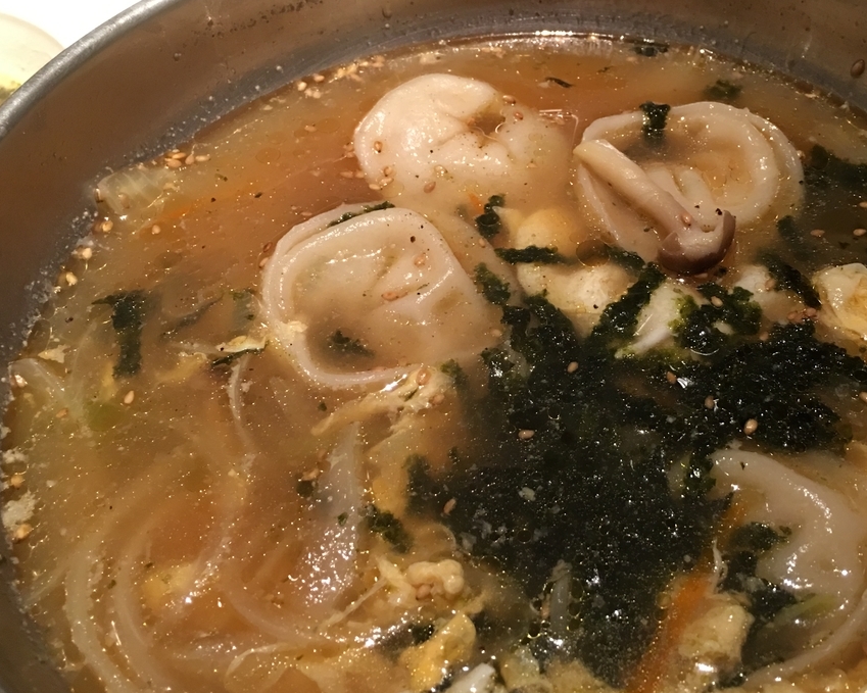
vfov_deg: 37.3
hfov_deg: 45.3
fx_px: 1026
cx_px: 560
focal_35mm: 40
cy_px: 365
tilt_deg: -50.5
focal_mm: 4.15
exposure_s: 1/10
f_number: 2.2
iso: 100
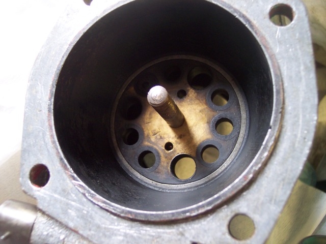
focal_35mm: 38
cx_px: 163
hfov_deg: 49.0
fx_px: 358
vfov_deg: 37.7
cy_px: 122
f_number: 2.8
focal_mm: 8
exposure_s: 1/15
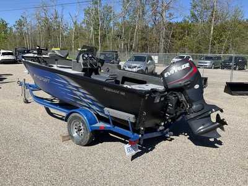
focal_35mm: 29
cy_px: 93
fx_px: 208
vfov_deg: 48.2
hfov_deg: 61.7
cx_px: 124
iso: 25
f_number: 1.8
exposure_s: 1/1730
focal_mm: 3
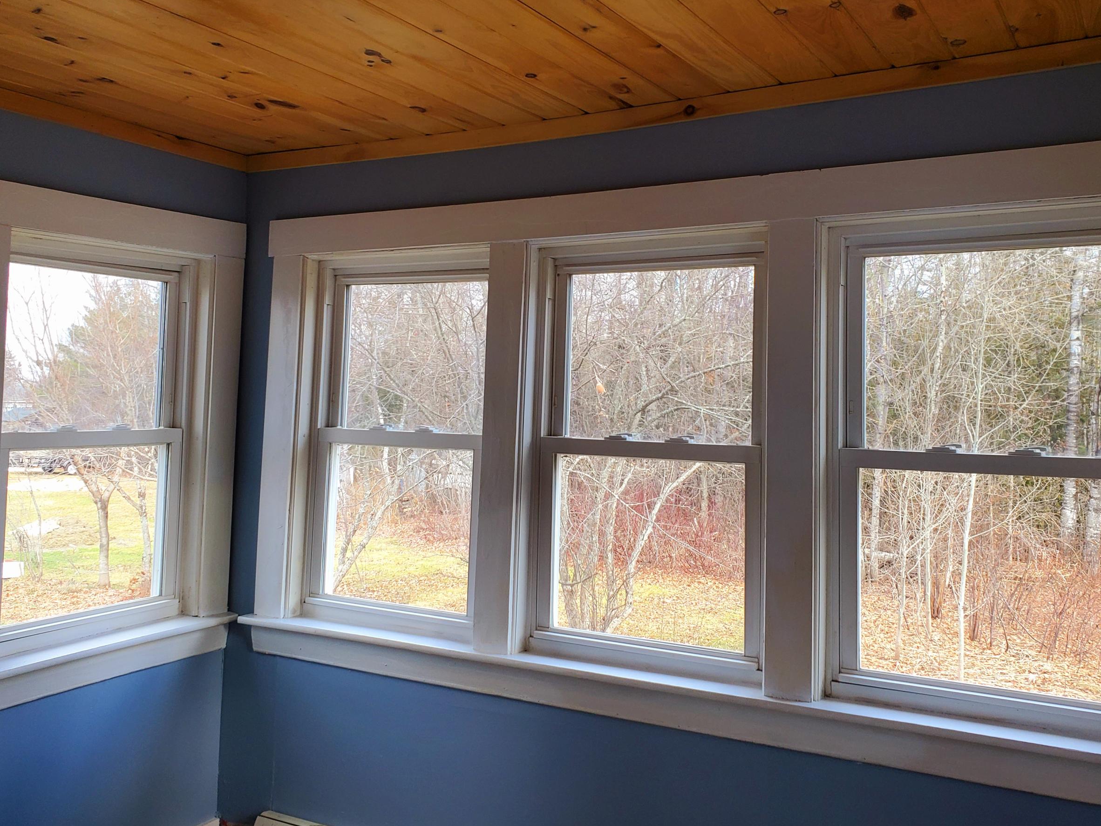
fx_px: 1050
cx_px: 535
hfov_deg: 55.3
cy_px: 306
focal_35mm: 33
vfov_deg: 42.6
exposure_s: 1/100
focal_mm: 4.3
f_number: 2.4
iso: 80
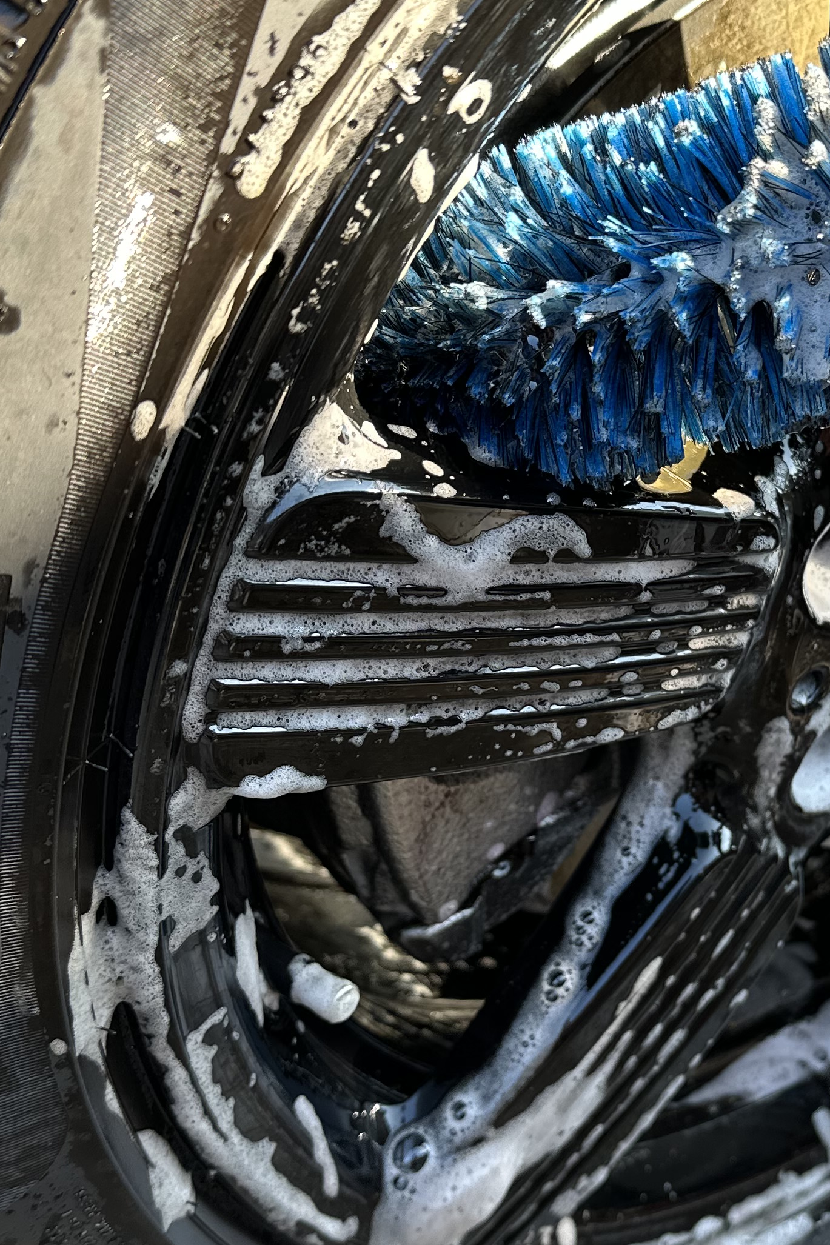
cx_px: 713
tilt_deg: -37.1
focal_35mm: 49
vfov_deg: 40.3
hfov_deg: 26.8
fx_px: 1695
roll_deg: -5.2
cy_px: 669
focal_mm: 6.86
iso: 64
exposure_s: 1/199
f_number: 1.78
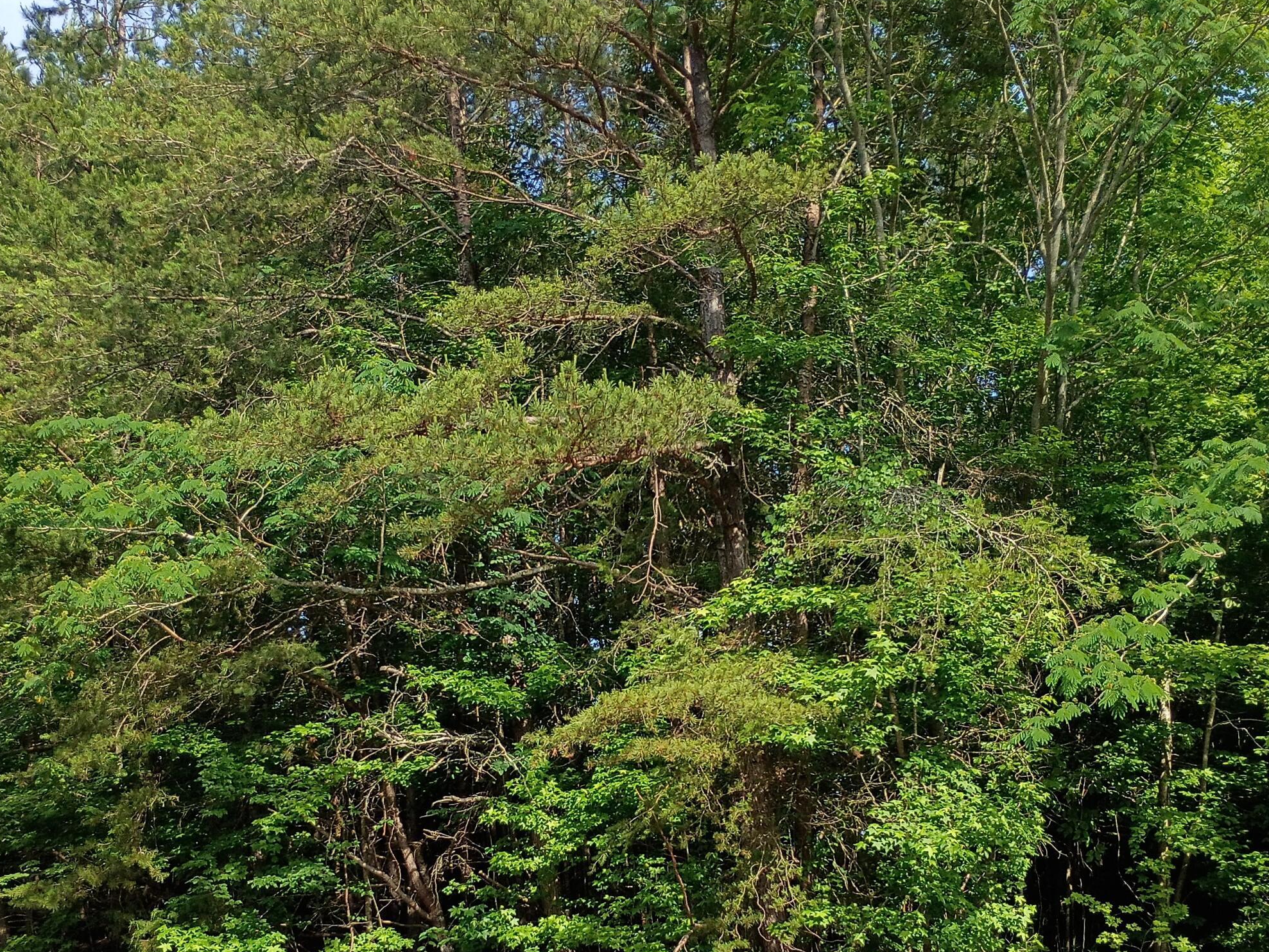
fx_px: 1613
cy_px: 703
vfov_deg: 32.3
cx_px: 609
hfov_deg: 42.9
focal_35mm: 44
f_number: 1.8
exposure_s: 1/456
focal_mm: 4.27
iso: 100
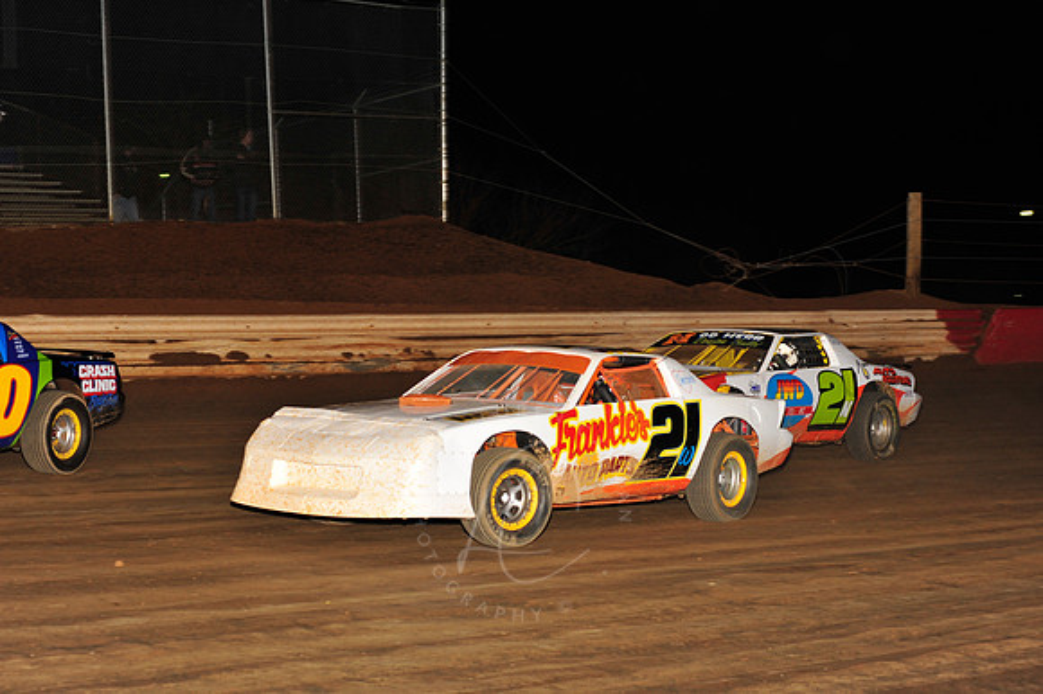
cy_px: 347
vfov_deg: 17.0
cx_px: 522
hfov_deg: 25.4
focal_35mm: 80
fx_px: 2316
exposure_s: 1/250
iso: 800
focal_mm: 80
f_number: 6.3
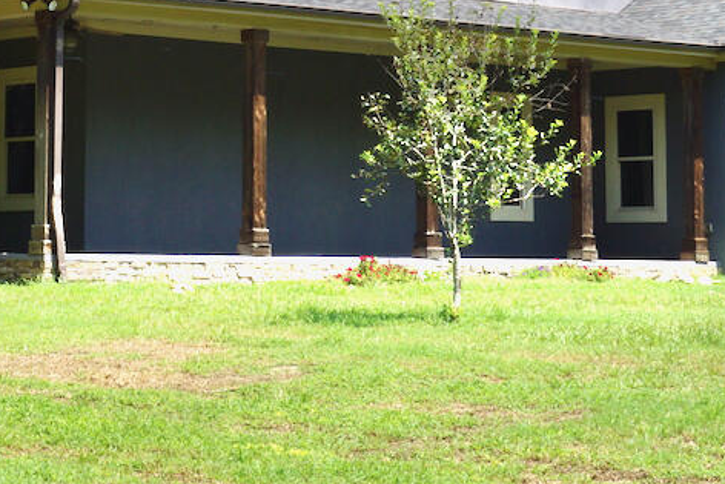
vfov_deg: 11.9
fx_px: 2296
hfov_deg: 17.7
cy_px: -13
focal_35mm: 114
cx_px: 104
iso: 100
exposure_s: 1/80
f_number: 14
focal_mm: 28
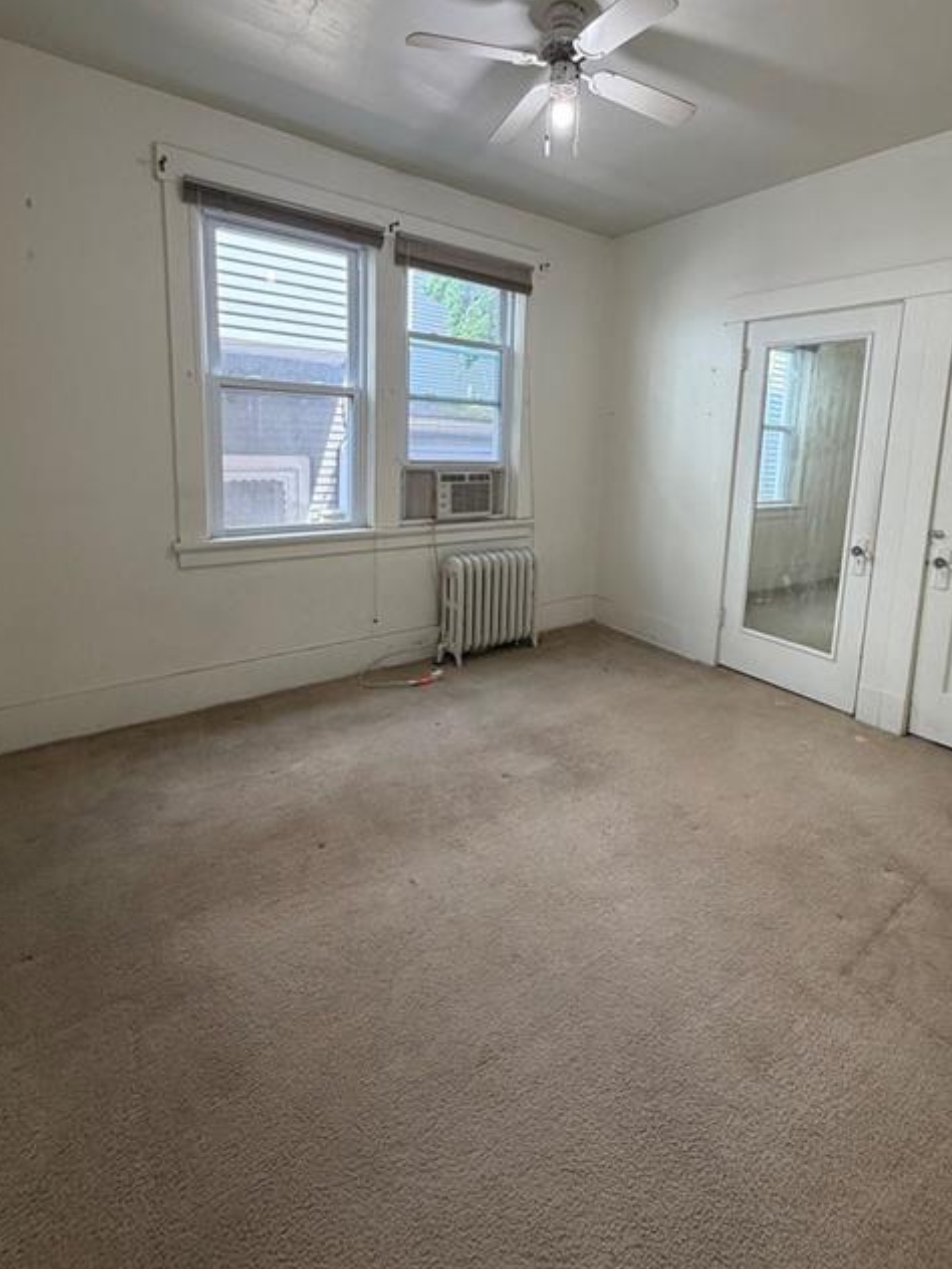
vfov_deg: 90.2
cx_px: 534
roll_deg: -3.2
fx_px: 623
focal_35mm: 17
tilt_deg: -8.3
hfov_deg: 74.4
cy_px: 530
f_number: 2.2
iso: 200
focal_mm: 2.22
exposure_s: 1/60
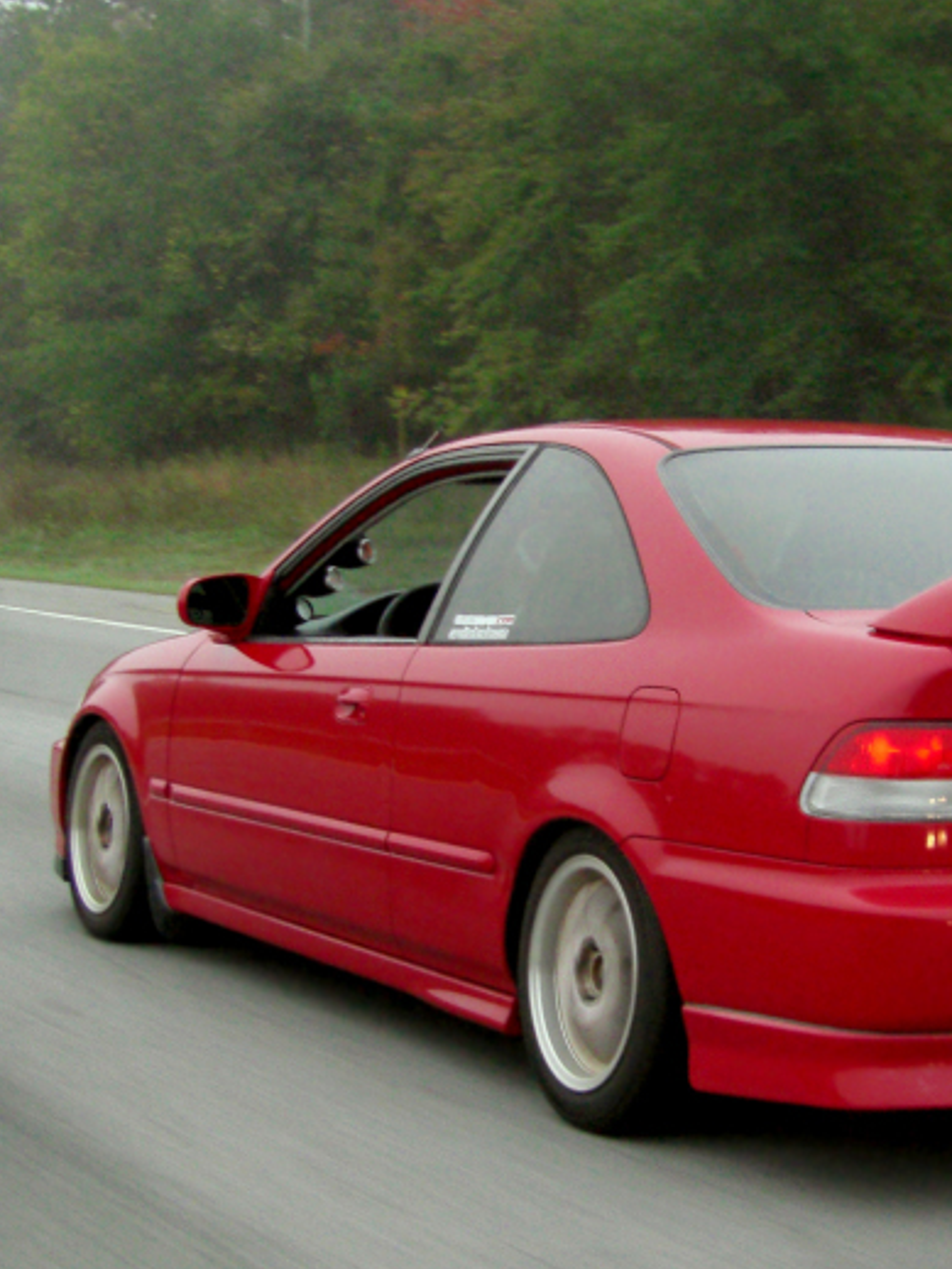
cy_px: 681
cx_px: 766
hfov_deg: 16.7
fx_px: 3224
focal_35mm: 88
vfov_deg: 22.2
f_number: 3.7
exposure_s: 1/160
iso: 250
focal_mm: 9.5
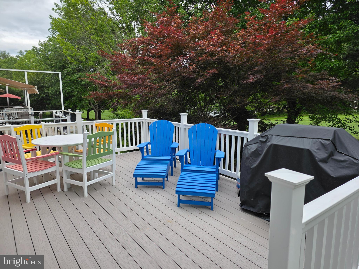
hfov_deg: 73.9
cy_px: 134
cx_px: 180
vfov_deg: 58.9
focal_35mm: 23
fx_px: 239
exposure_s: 1/180
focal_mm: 6.3
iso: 25
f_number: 1.7
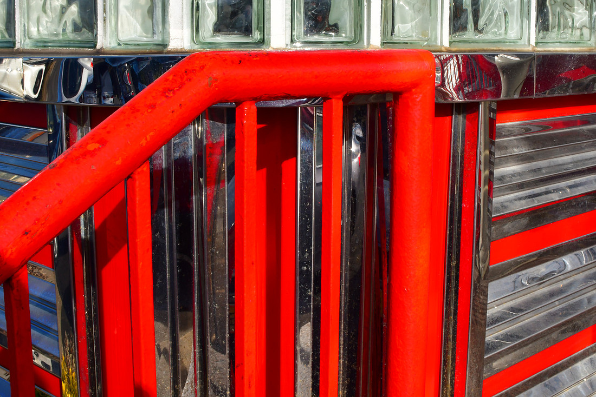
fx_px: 861
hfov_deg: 38.2
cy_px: 198
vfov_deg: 26.0
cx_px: 298
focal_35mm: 52
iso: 450
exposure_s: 1/100
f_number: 22
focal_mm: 35
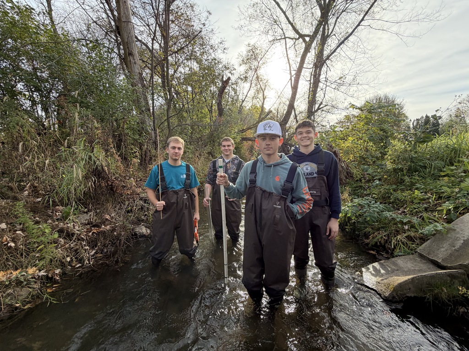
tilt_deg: -8.2
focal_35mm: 14
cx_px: 234
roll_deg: +0.1
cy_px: 176
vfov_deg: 85.7
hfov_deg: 102.1
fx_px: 190
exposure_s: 1/304
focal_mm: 2.22
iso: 50
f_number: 2.2
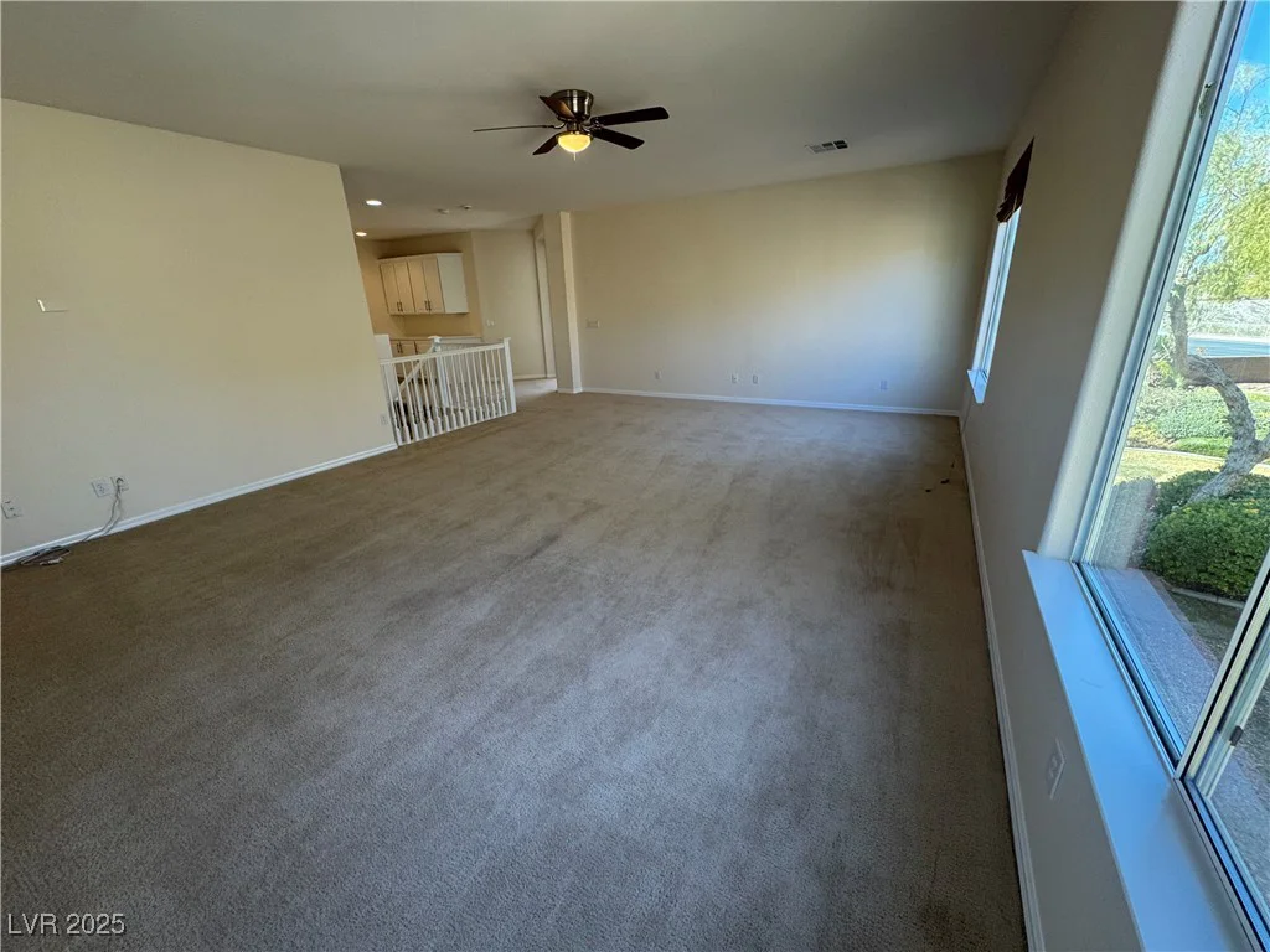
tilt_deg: -20.3
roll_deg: +1.1
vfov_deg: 85.7
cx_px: 635
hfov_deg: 102.1
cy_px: 476
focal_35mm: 14
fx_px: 514
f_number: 2.2
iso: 125
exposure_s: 1/120
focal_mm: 2.22
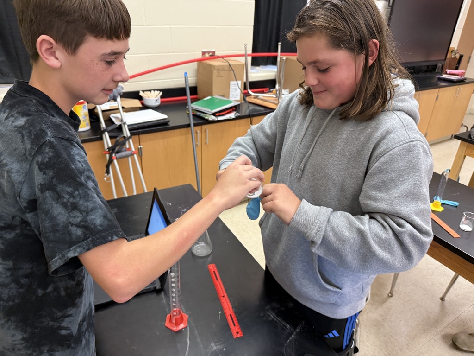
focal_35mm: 24
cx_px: 237
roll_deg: -2.9
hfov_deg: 71.6
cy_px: 178
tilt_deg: -26.2
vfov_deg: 56.8
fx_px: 329
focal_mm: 6.76
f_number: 1.78
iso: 320
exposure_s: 1/60
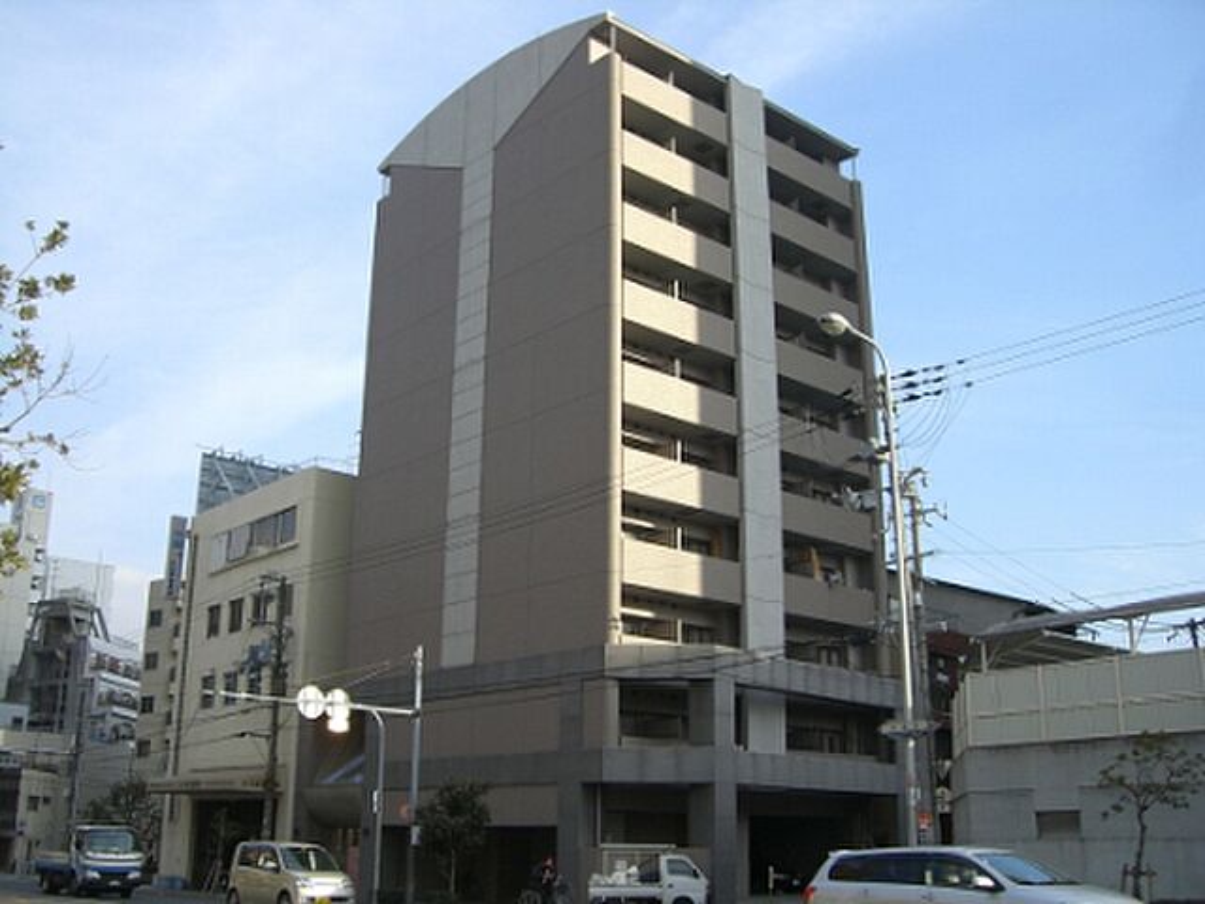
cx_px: 602
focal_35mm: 38
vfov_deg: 37.7
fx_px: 1323
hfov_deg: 49.0
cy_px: 452
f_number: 4.3
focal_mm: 6.2
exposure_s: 1/320
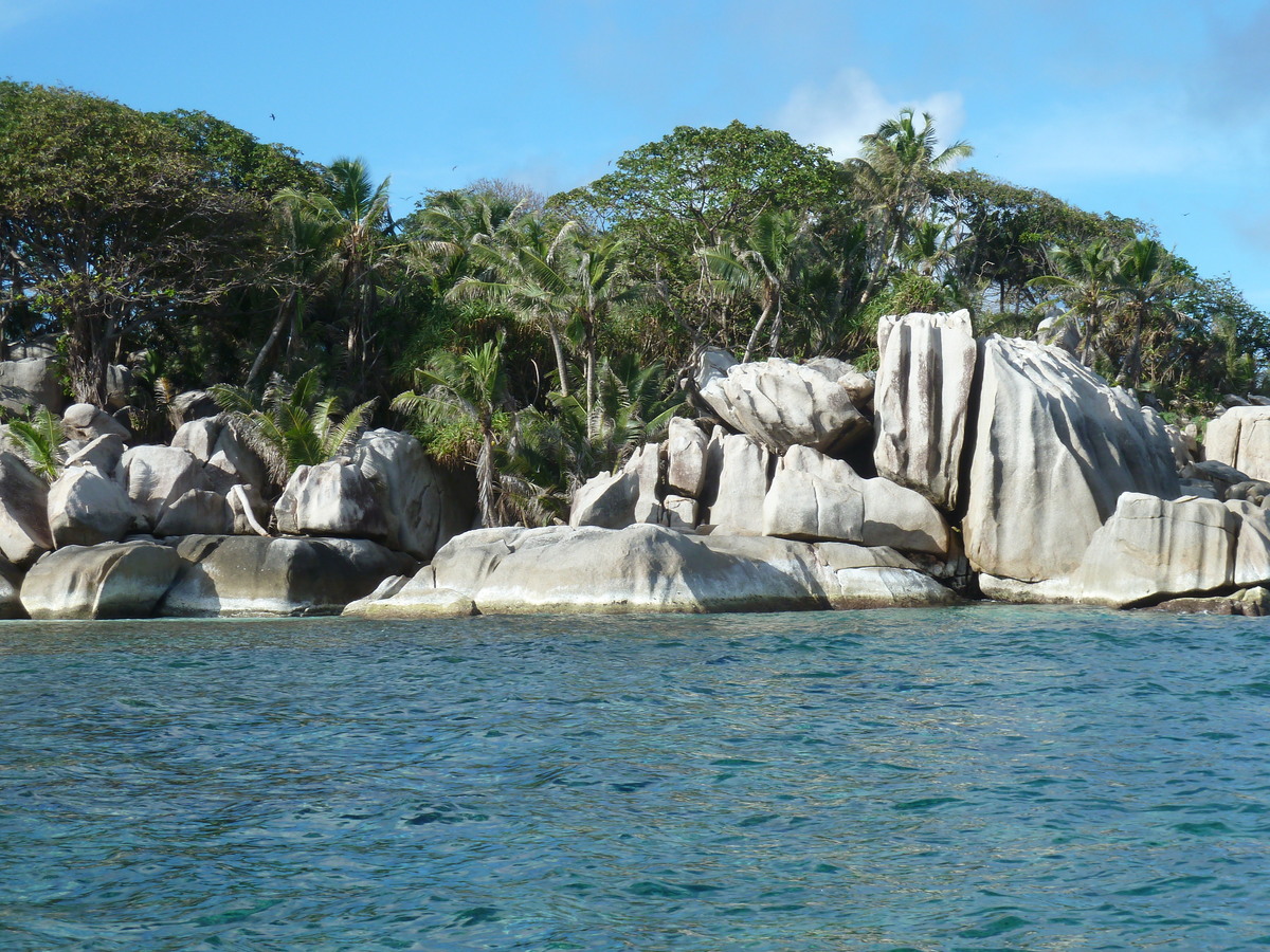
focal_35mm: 78
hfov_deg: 25.0
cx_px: 635
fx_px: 2862
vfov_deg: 18.9
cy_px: 476
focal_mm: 12.8
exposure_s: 1/400
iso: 80
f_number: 4.5
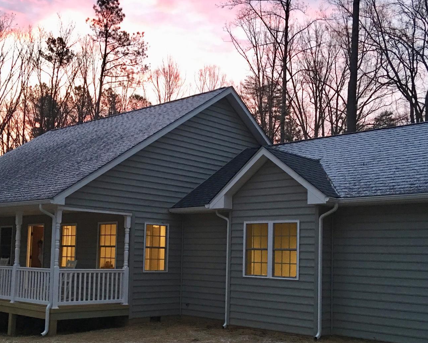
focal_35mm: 45
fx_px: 570
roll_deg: -1.4
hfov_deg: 41.1
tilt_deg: +4.8
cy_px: 223
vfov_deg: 33.2
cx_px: 204
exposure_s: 1/15
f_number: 2.2
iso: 100
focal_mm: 4.15
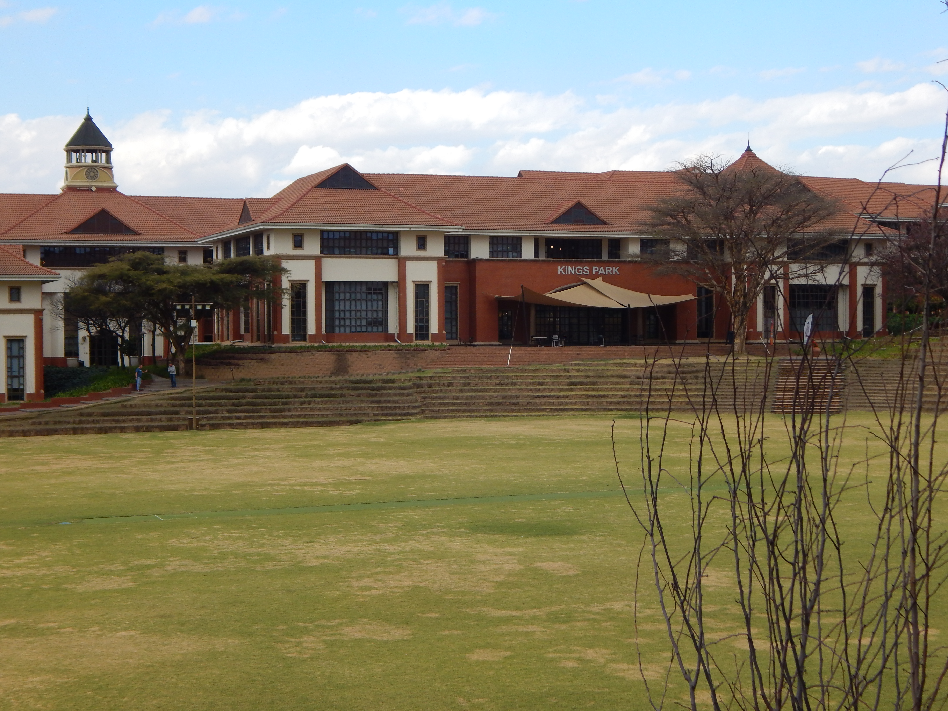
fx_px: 1671
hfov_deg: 31.7
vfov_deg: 24.0
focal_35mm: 61
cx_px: 474
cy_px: 356
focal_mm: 10.9
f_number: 4
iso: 125
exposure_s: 1/640
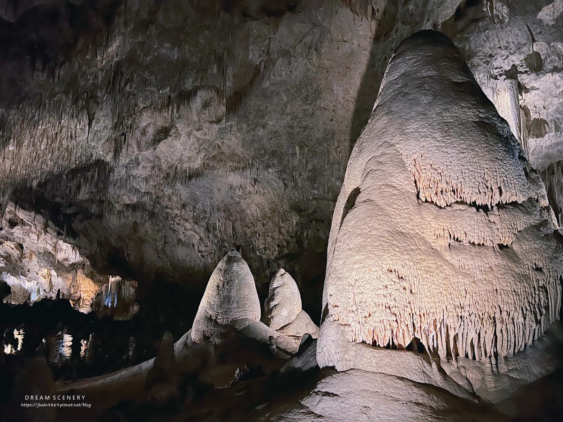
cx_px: 282
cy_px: 211
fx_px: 423
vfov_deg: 53.1
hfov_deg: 67.3
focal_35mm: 26
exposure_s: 1/12
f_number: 1.5
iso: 640
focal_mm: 5.7
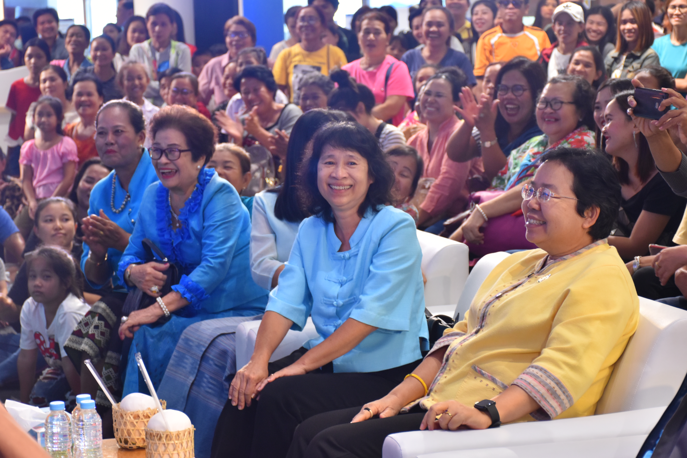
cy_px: 229
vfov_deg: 15.2
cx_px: 344
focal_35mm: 90
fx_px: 1717
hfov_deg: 22.6
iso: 1000
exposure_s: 1/60
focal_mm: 60
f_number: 5
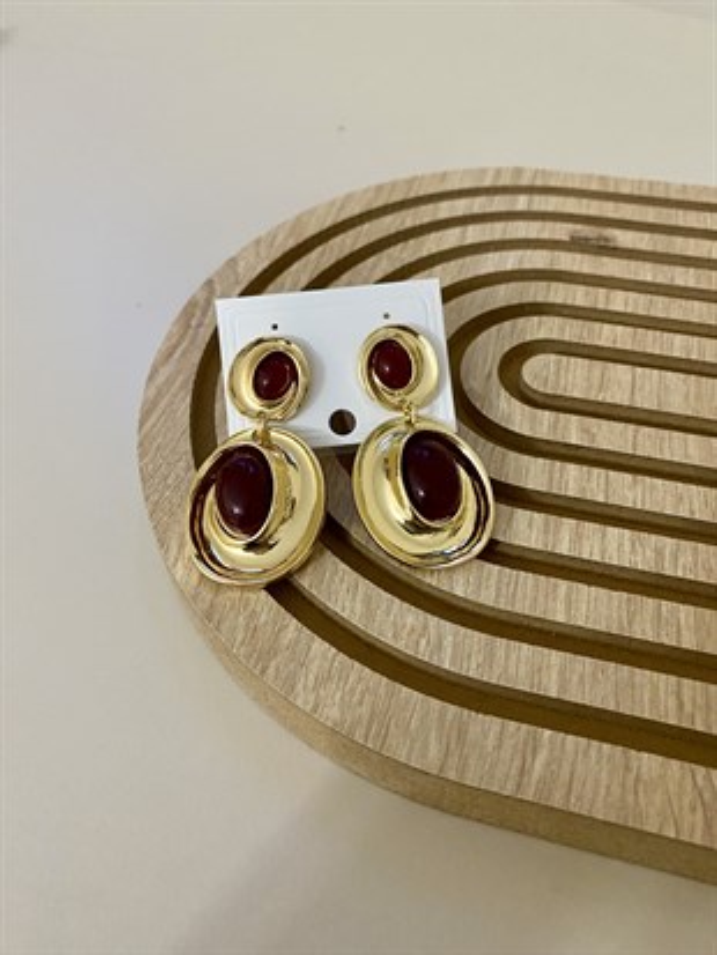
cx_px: 358
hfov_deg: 54.9
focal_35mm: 25
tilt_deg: -48.9
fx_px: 690
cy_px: 478
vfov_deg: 69.4
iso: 500
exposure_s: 1/33
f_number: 1.8
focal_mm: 4.25
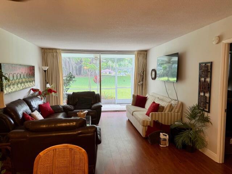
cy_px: 87
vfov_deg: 56.8
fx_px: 161
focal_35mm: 24
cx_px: 116
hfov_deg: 71.6
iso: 125
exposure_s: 1/60
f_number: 1.78
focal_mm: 6.76
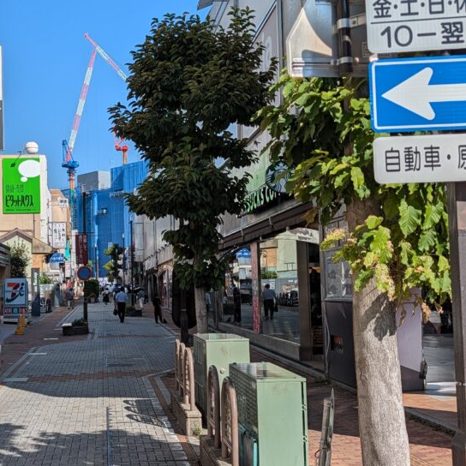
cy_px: 224
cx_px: 122
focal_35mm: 50
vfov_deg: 34.0
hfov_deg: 33.4
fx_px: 762
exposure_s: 1/13158
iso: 21
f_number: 1.68
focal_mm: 6.9
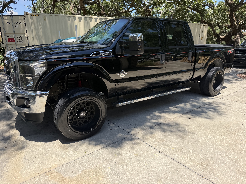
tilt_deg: -16.6
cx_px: 123
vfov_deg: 56.8
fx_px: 171
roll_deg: +0.3
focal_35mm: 24
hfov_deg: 71.6
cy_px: 92
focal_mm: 6.76
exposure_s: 1/2299
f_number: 1.78
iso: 80
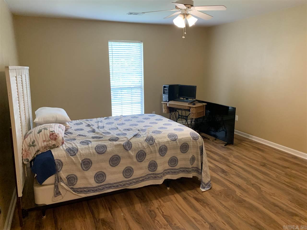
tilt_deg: -12.8
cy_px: 115
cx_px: 154
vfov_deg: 53.1
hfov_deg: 67.3
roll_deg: +0.9
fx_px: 231
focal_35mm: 26
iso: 250
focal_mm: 4.25
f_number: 1.8
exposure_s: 1/60
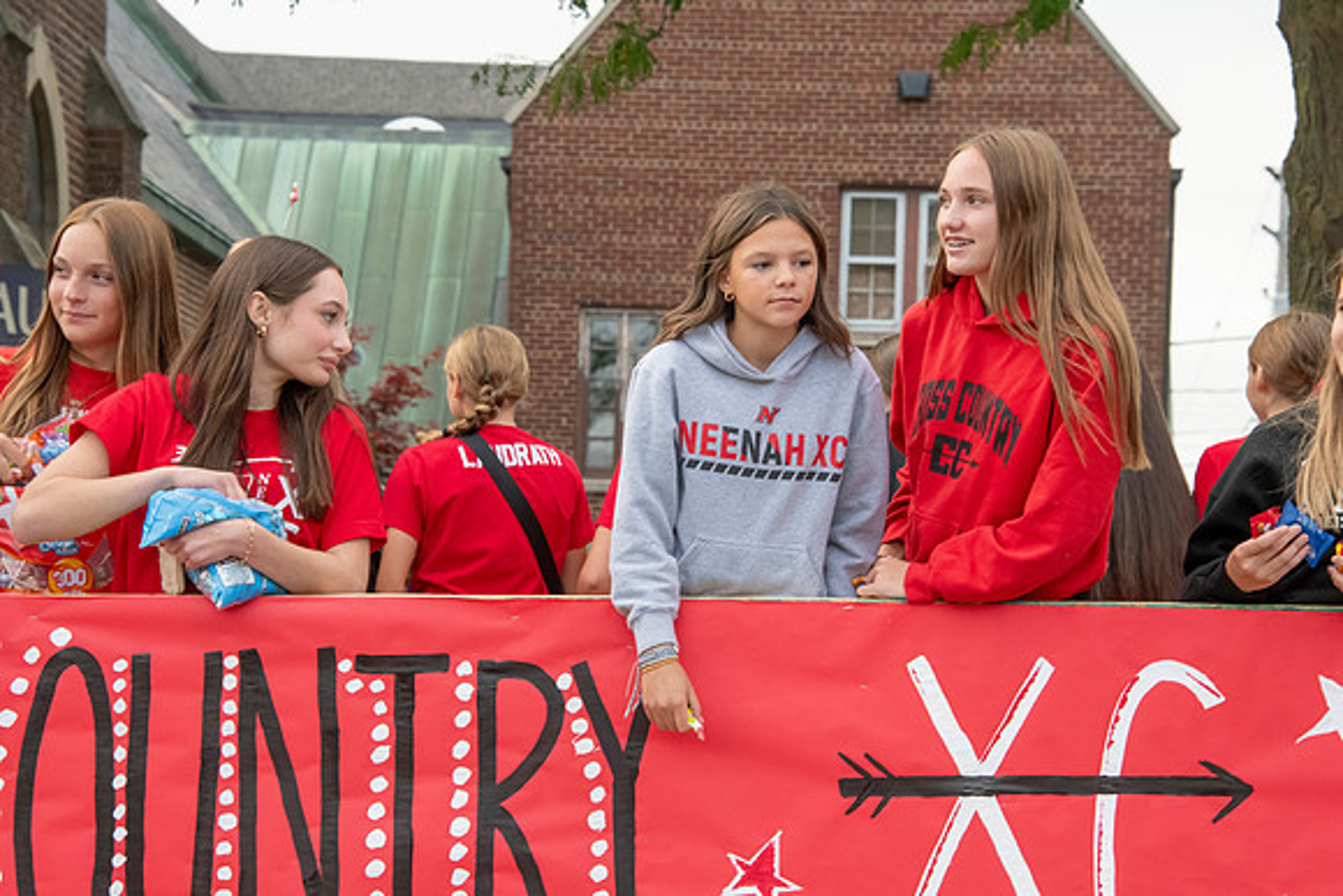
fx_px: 4552
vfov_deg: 11.2
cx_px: 672
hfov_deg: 16.8
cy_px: 448
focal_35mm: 122
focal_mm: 122
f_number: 11
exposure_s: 1/320
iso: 3200
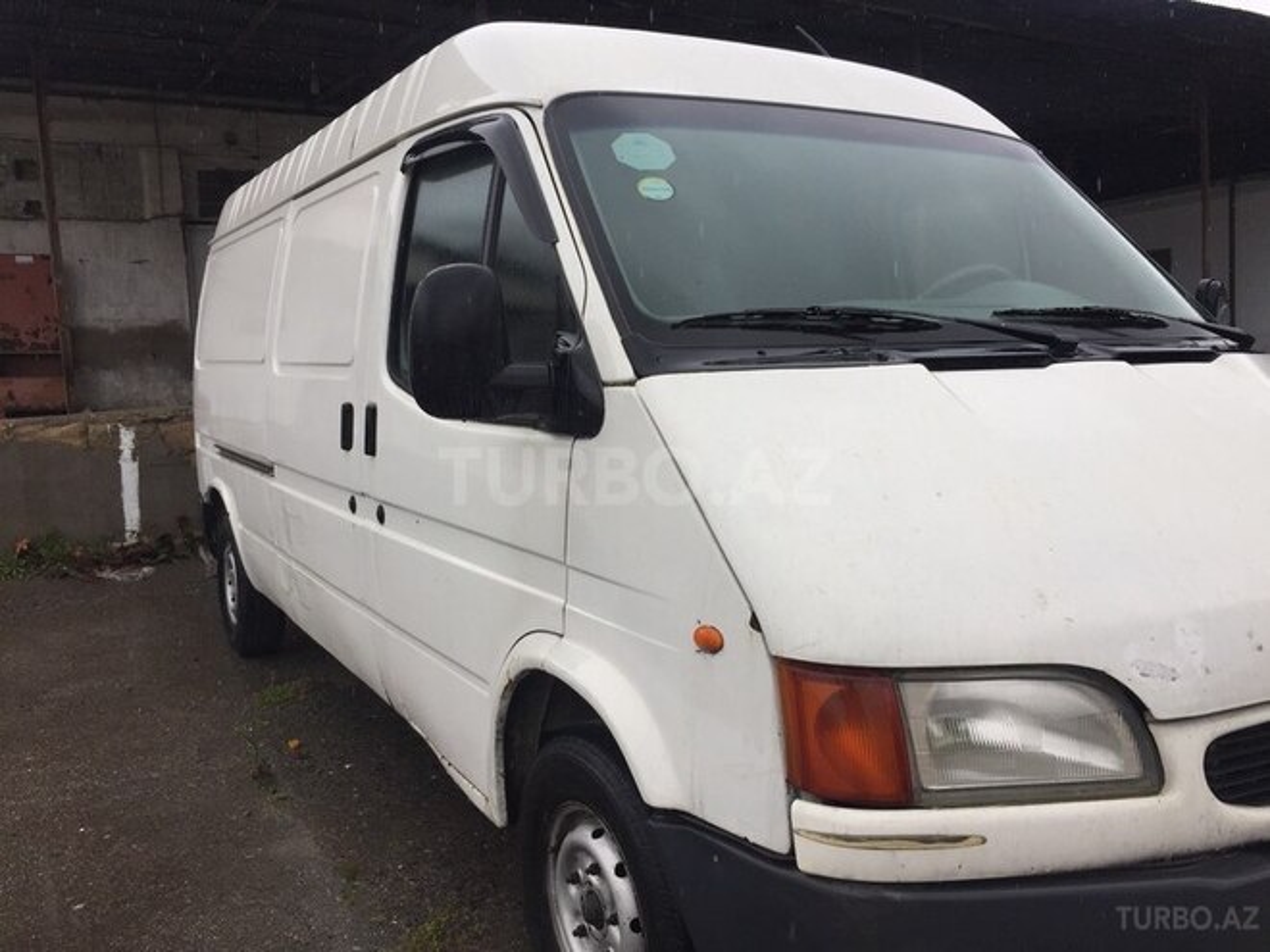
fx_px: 1064
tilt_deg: -5.3
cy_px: 476
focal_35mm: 29
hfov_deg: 61.7
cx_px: 635
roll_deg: +0.9
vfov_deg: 48.2
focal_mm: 4.15
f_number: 2.2
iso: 32
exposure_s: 1/824
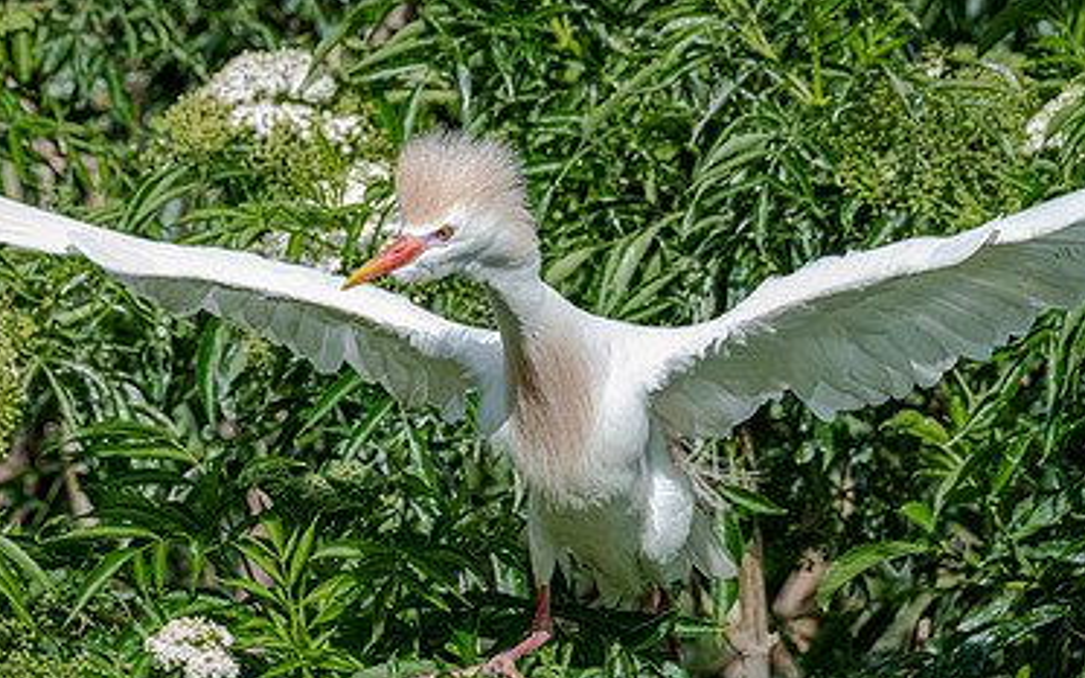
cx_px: 164
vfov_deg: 1.5
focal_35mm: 861
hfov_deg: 2.4
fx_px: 25456
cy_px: 277
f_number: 9
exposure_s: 1/2500
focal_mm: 400
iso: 2000
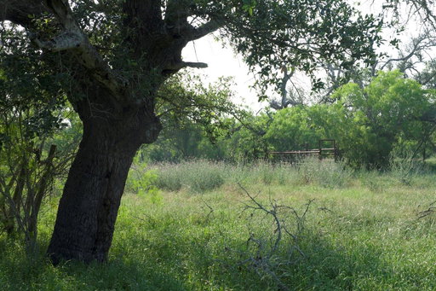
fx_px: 630
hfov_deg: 38.2
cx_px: 218
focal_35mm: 52
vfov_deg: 26.0
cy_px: 146
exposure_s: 1/100
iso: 100
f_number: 7.1
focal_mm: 52
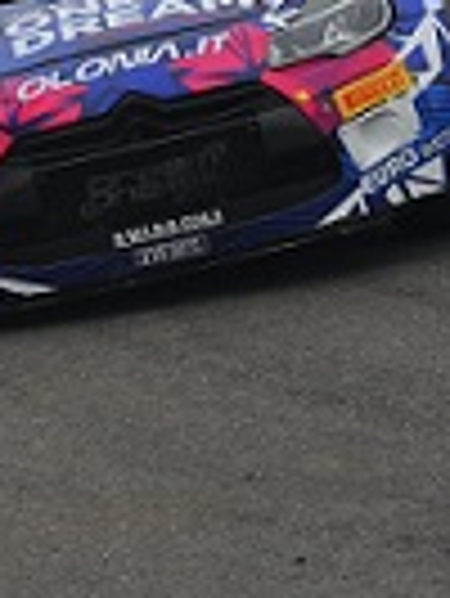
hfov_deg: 6.7
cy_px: 47
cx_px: -387
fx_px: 3721
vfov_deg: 9.2
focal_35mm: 215
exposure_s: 1/1250
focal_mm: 70
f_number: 8
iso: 800
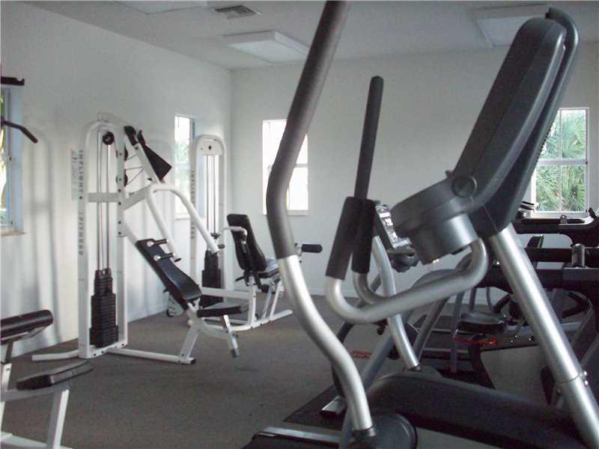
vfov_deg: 38.7
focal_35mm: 37
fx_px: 640
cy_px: 224
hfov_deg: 50.1
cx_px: 300
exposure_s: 1/128
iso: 277
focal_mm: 6.2
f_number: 2.8
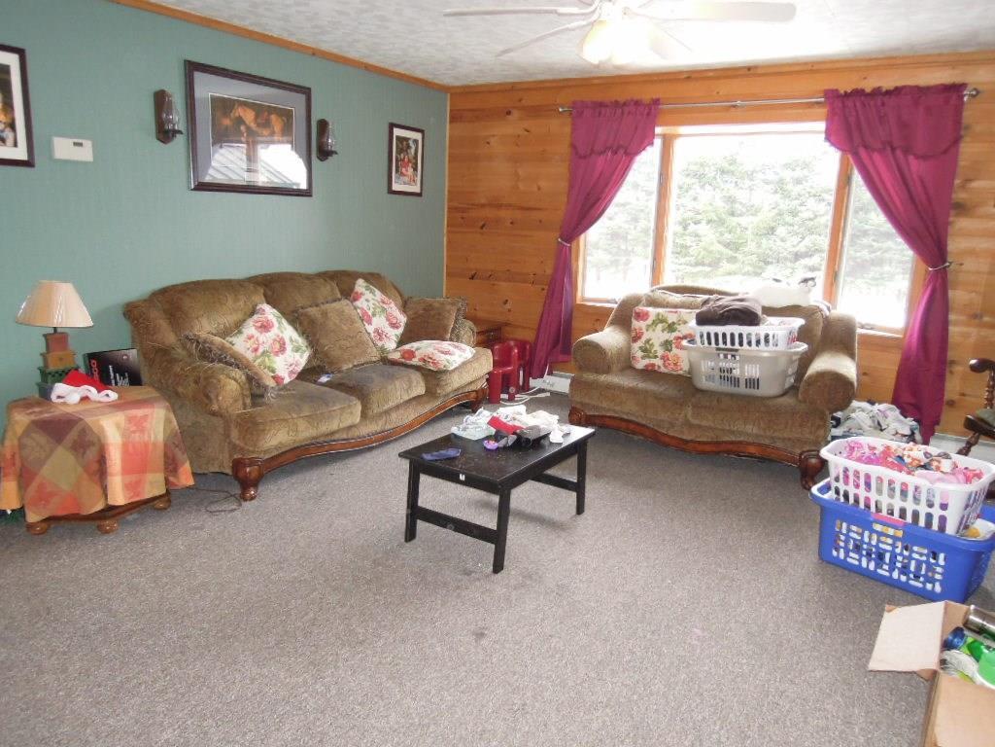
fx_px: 690
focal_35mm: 24
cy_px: 374
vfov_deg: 56.8
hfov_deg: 71.6
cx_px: 498
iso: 560
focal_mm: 4.3
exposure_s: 1/30
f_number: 2.8
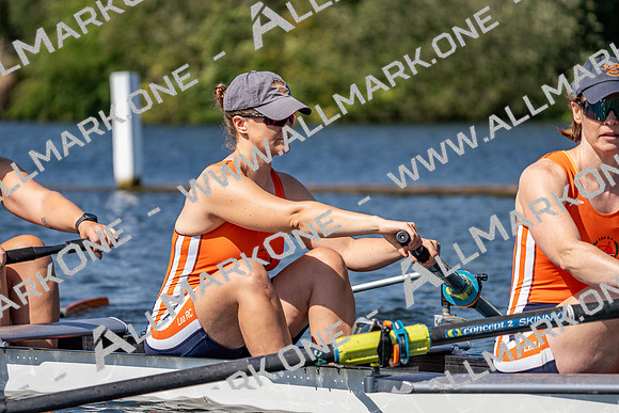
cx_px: 310
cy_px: 206
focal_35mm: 223
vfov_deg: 6.2
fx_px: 3835
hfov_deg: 9.2
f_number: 5.6
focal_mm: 223
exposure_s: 1/2000
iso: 200
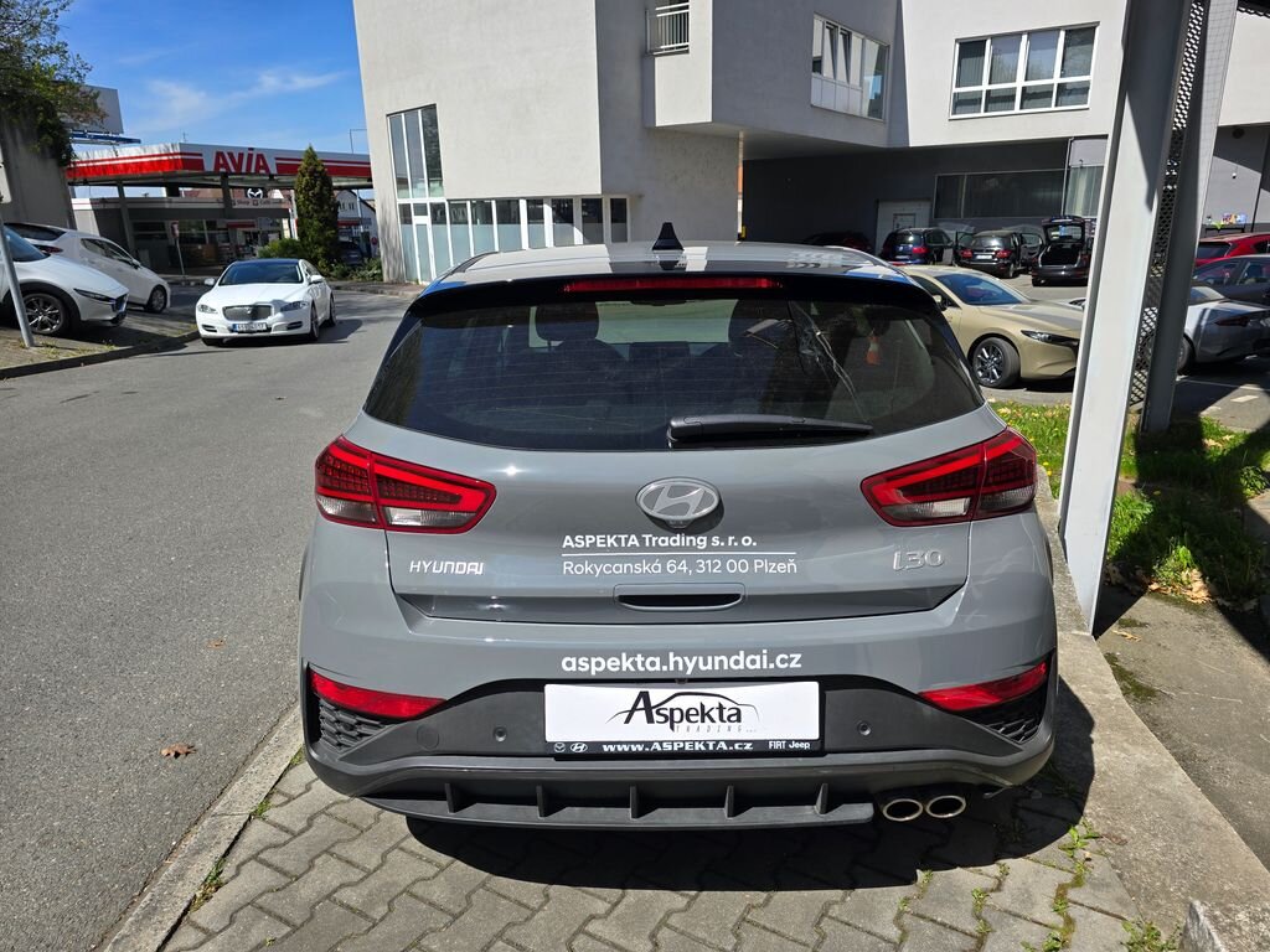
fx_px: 844
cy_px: 476
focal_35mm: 23
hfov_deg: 73.9
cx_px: 635
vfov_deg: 58.9
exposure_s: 1/763
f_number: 1.7
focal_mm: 6.3
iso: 12
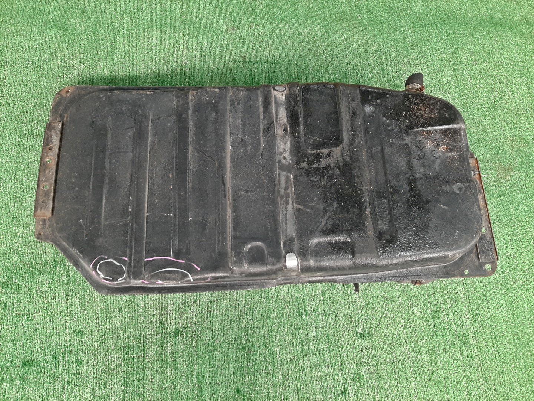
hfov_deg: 67.3
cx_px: 267
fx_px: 401
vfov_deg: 53.1
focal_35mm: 26
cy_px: 200
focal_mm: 3.93
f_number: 1.7
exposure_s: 1/50
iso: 145
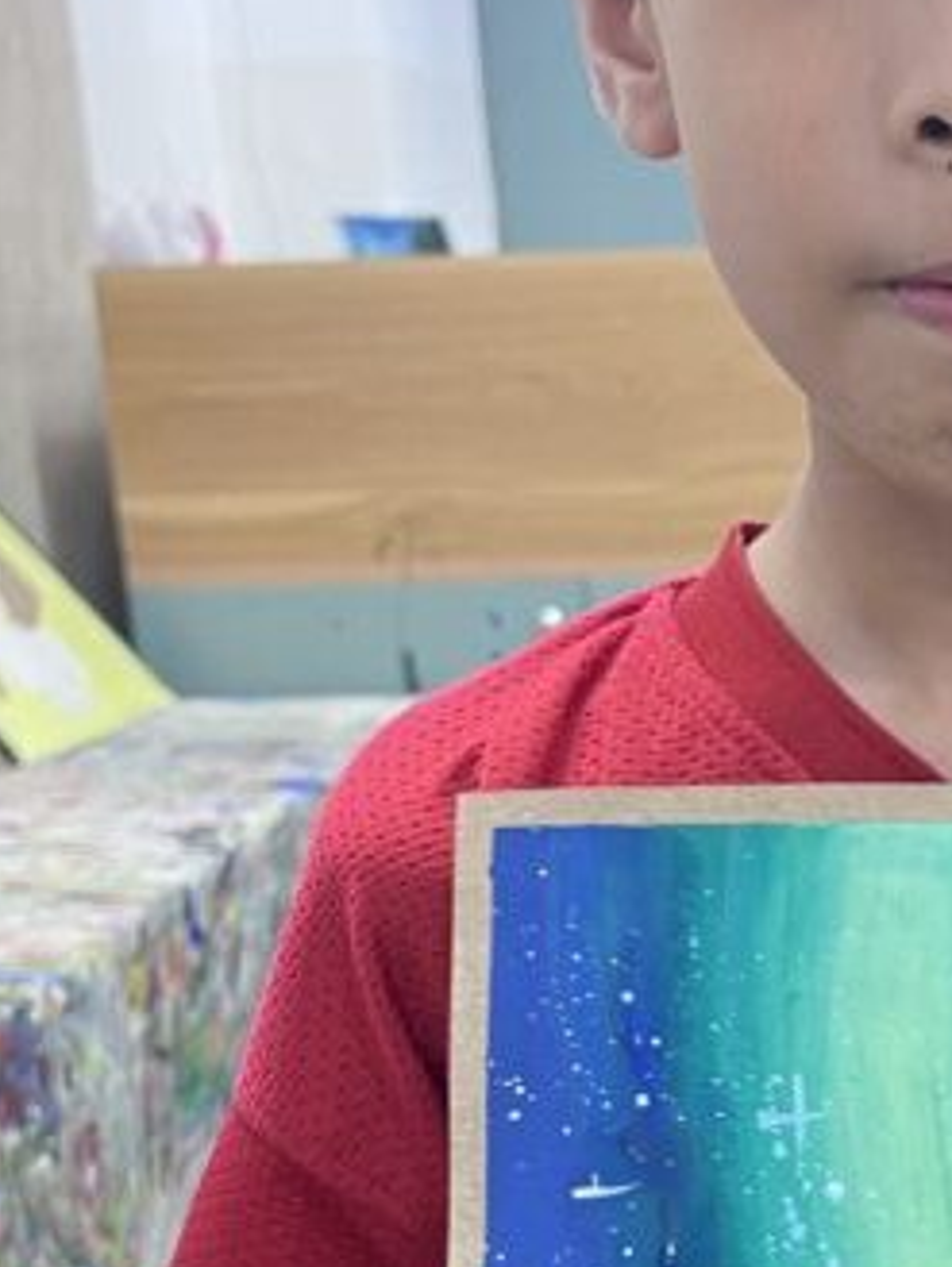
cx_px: 1075
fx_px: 2895
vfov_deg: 23.8
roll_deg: +1.5
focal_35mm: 79
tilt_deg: -18.2
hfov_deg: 17.9
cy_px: 1213
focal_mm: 5.7
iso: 100
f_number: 1.5
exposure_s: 1/50
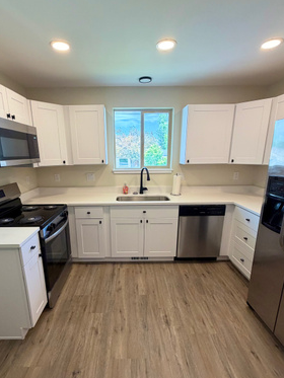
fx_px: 197
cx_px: 128
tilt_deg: -13.6
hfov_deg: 71.4
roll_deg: +0.6
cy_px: 207
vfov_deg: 87.5
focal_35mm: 18
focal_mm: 2.22
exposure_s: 1/120
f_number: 2.2
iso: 160
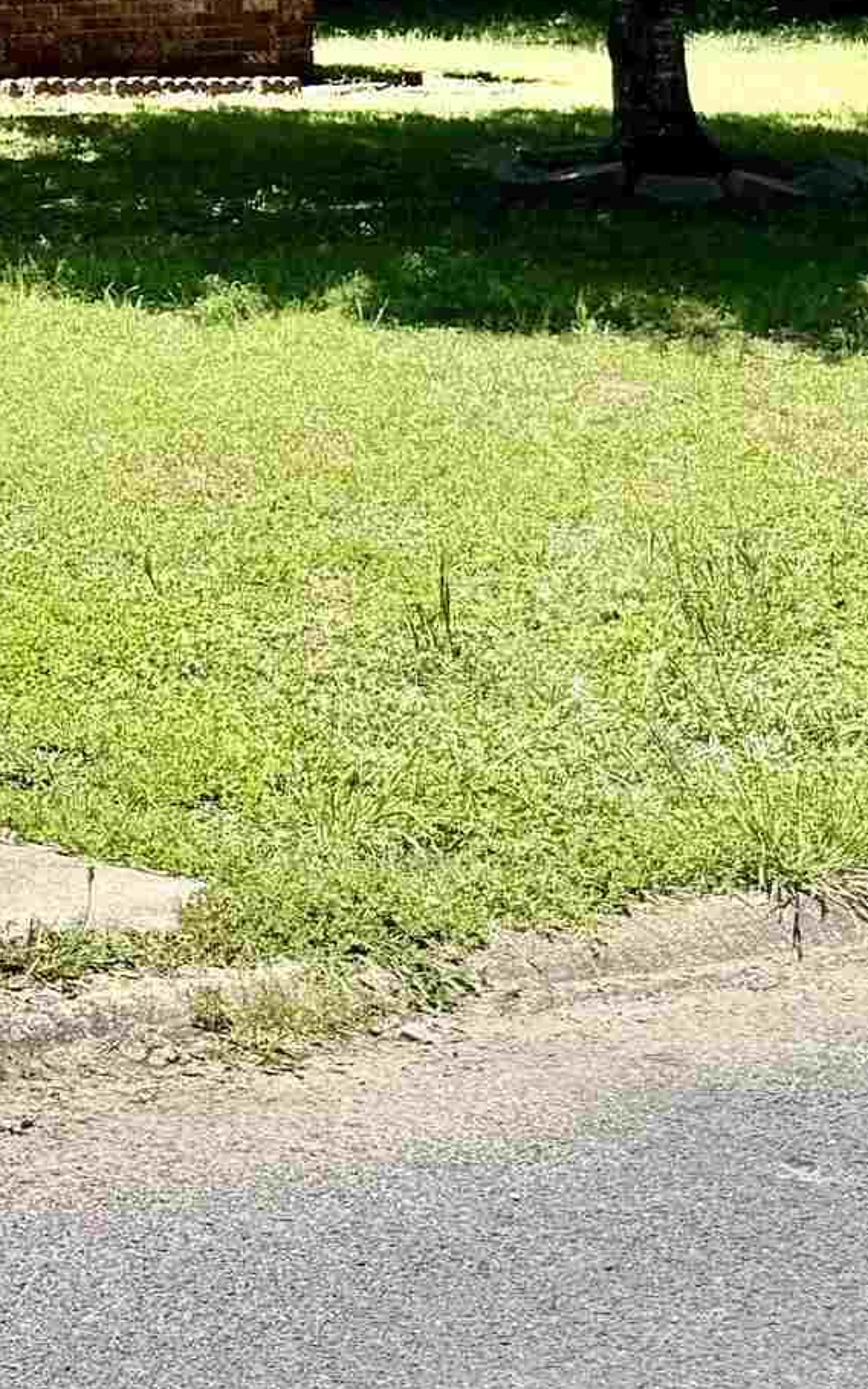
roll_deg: +1.1
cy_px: -157
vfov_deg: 22.6
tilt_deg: -0.7
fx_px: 3256
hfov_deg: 12.2
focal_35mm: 86
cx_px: -1187
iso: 80
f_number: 1.78
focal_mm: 6.76
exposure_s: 1/2370
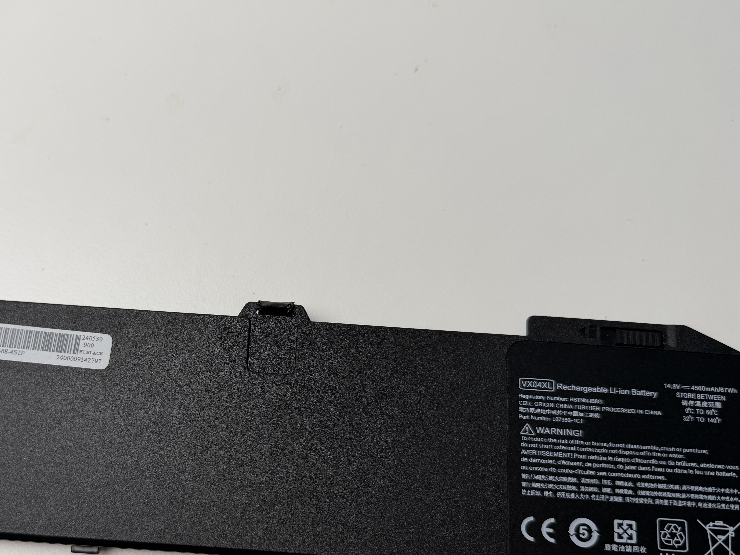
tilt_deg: -75.4
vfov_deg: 41.4
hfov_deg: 53.3
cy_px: 360
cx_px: 269
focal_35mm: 34
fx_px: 727
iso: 80
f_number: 1.78
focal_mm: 6.76
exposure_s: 1/532
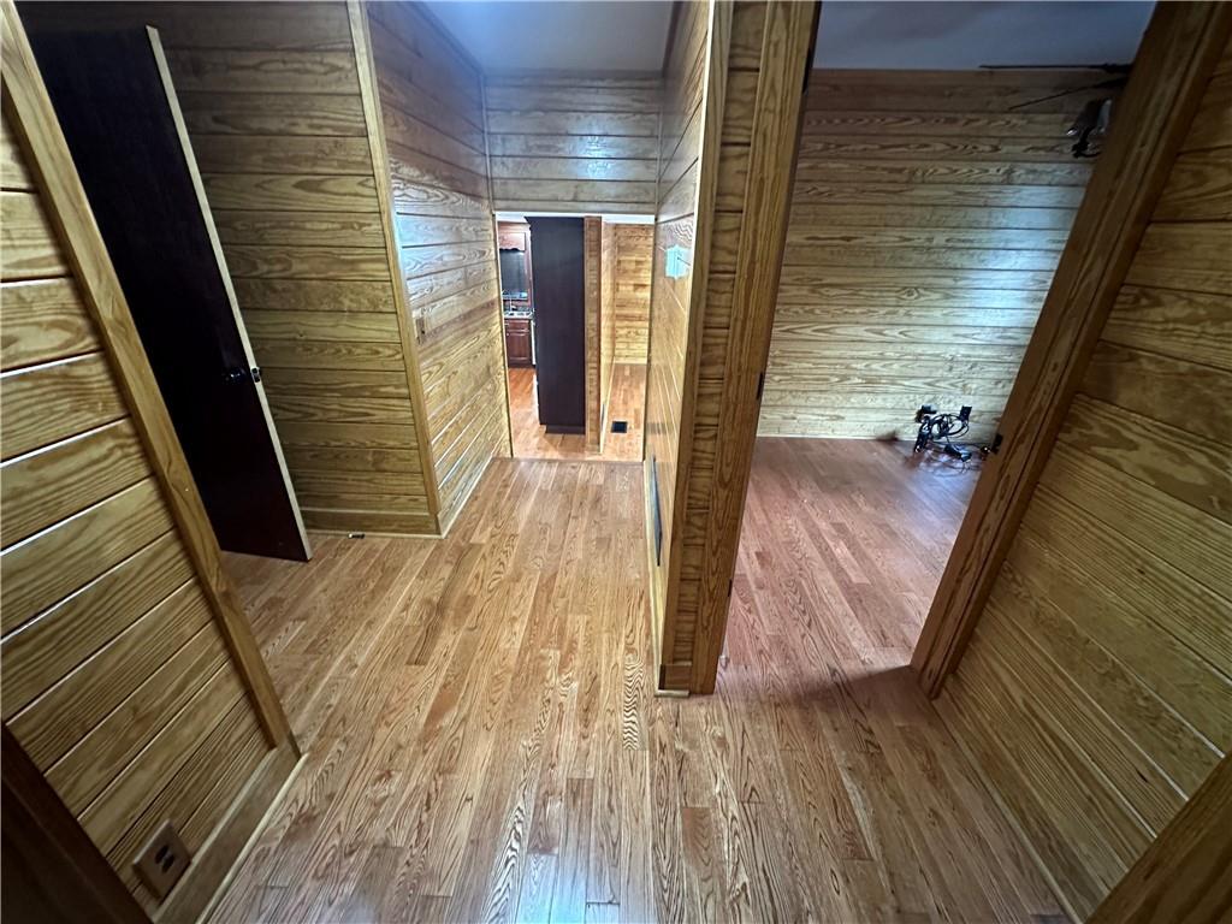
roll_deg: -1.7
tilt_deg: -25.2
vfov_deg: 85.7
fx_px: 498
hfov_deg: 102.1
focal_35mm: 14
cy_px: 462
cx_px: 616
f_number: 2.2
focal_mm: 2.22
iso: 1000
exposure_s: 1/40
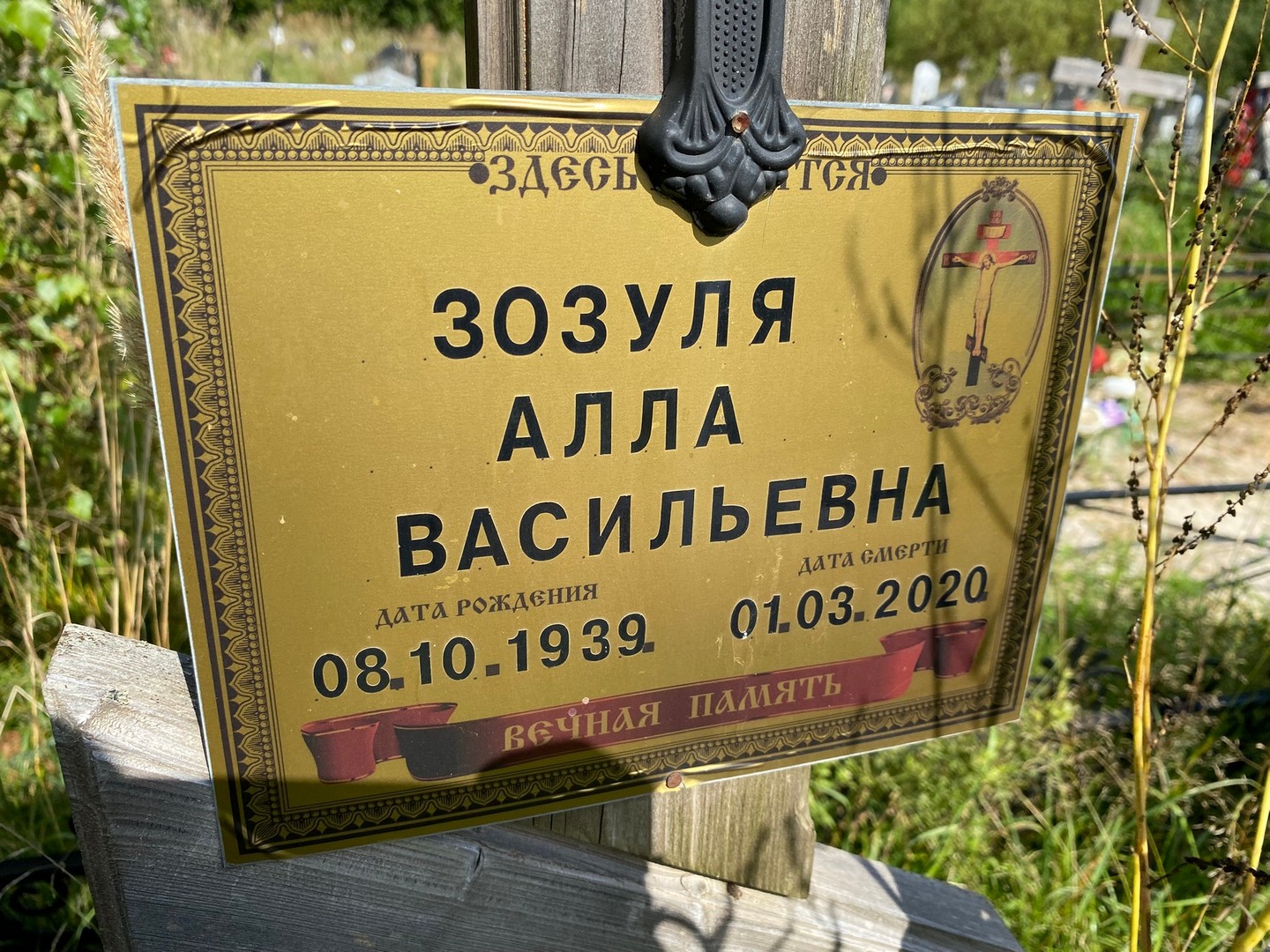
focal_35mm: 26
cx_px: 635
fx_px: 954
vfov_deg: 53.1
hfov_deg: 67.3
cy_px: 476
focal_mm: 4.25
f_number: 1.8
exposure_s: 1/1701
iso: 32
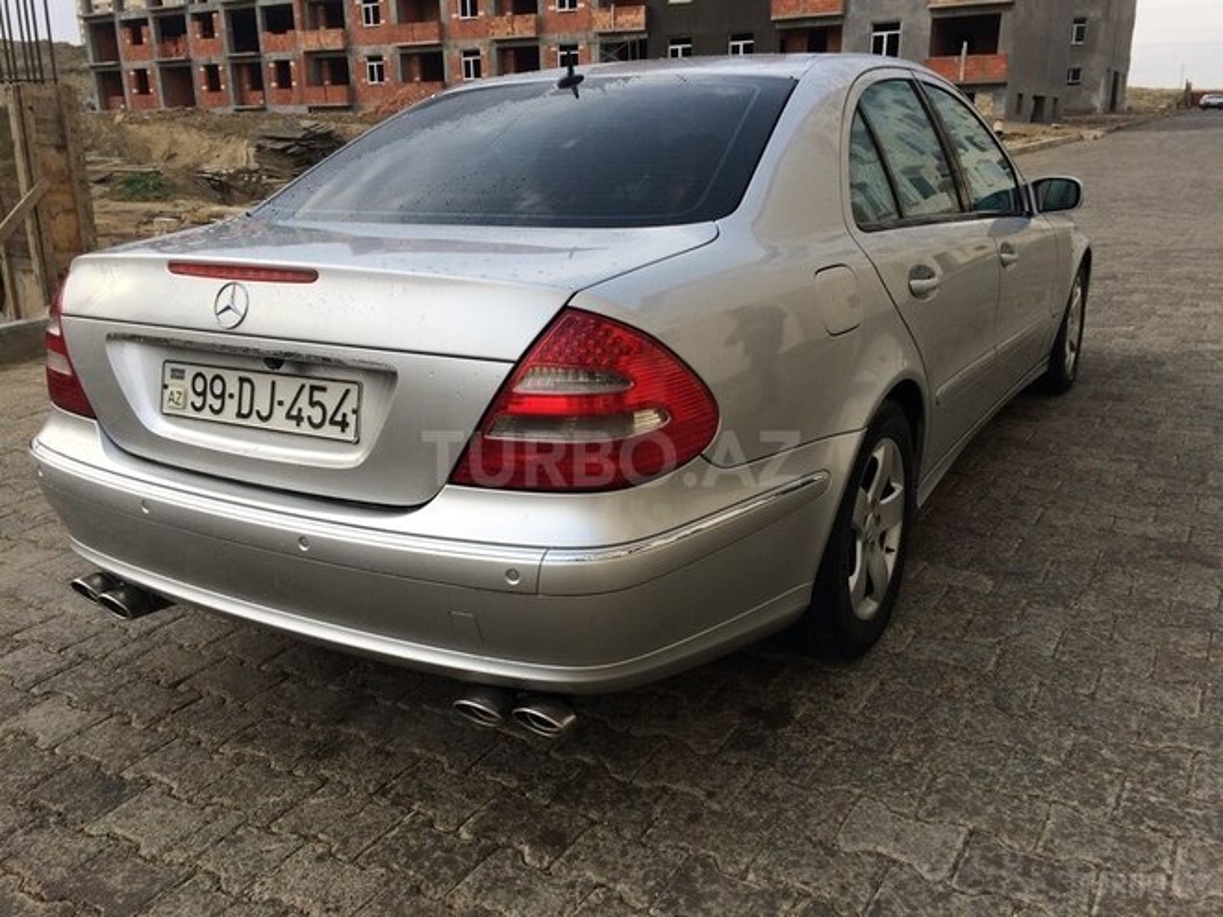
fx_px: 1025
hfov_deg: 61.7
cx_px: 612
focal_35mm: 29
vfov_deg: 48.2
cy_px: 458
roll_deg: +0.4
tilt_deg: -17.1
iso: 32
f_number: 2.2
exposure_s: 1/363
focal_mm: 4.15
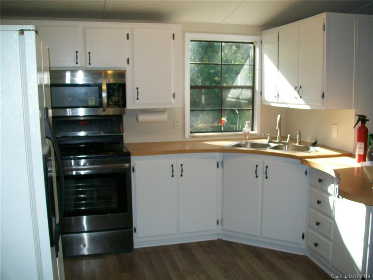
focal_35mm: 36
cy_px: 140
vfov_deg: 39.7
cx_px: 186
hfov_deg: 51.4
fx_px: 388
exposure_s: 1/60
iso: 64
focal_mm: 6
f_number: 2.7
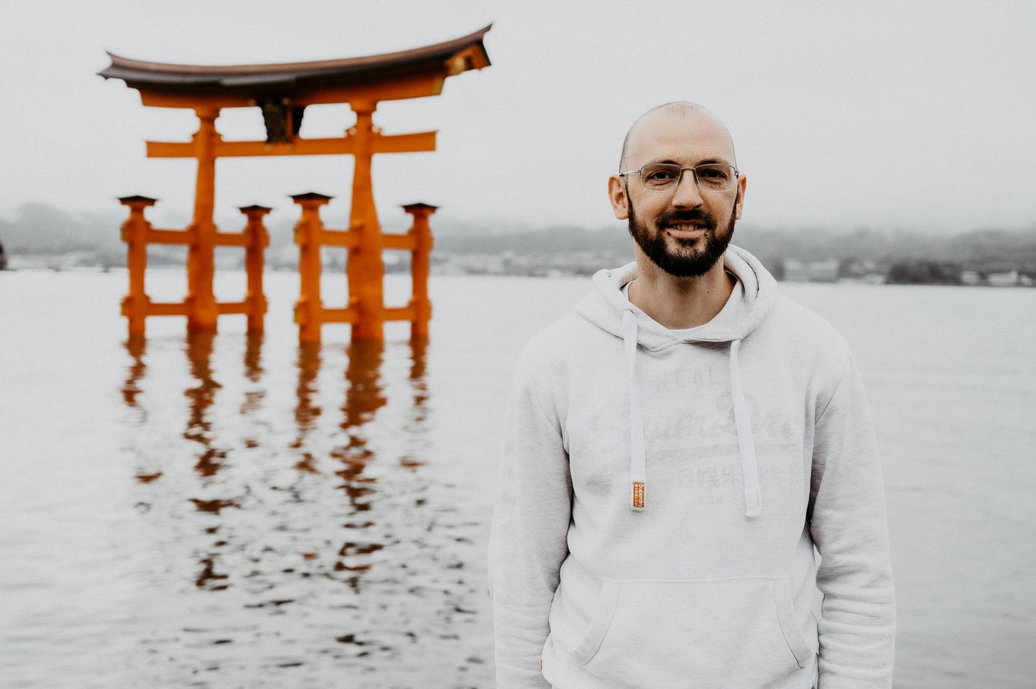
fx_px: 1380
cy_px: 344
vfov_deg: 28.0
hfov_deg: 41.1
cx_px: 518
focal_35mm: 48
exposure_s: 1/800
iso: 160
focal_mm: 48
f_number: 4.5
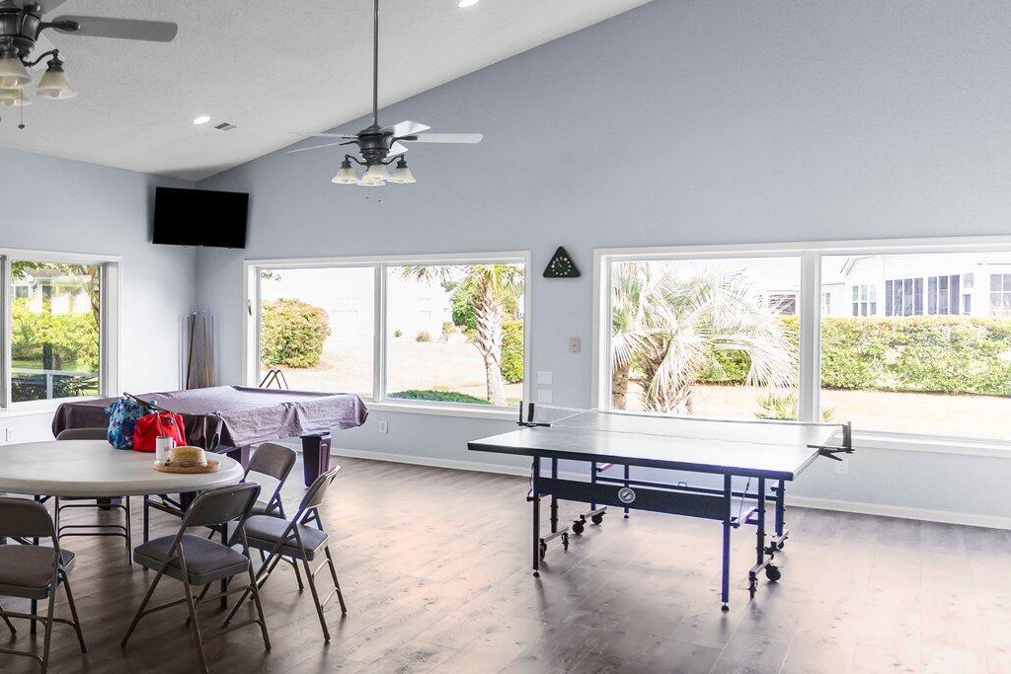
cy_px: 315
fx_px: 955
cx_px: 93
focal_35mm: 34
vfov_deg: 38.9
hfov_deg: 49.4
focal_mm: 17
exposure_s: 1/640
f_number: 2.8
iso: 1000
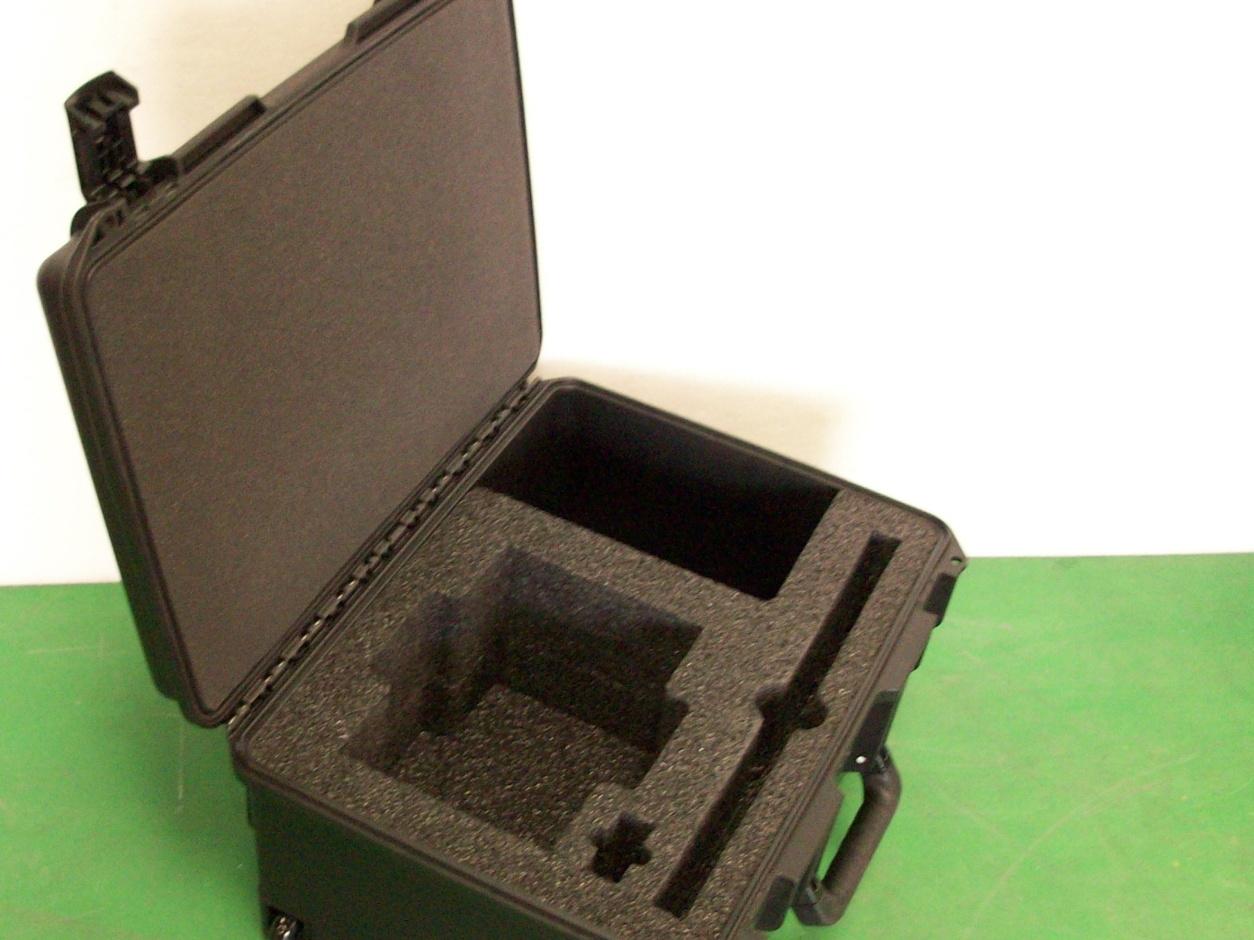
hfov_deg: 38.0
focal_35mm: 50
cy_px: 523
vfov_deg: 29.1
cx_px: 491
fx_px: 1811
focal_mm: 5.7
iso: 160
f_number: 2.8
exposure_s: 1/15
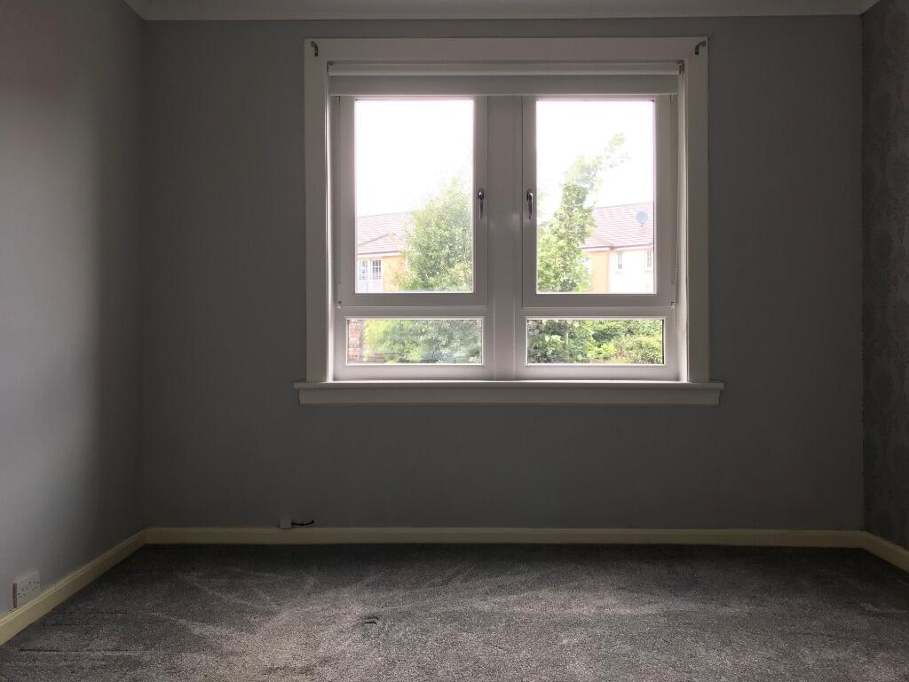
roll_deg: -0.3
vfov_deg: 49.7
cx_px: 454
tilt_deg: -1.2
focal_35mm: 28
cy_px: 341
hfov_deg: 63.4
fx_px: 735
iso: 32
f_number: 1.8
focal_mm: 3.99
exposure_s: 1/100
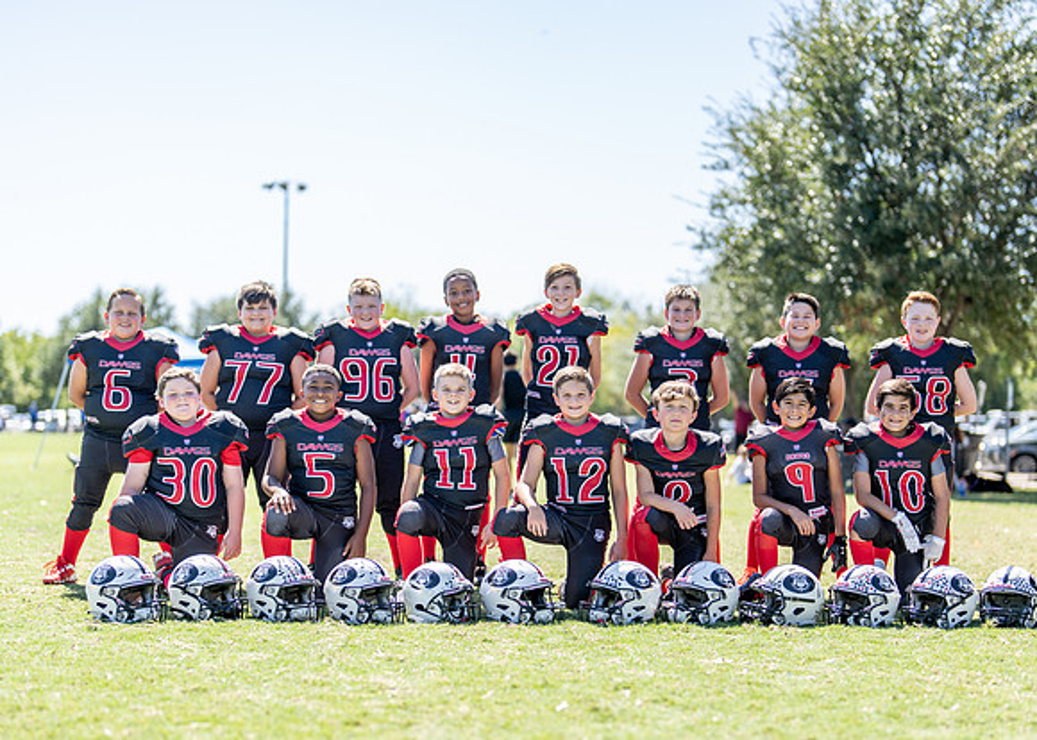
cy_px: 437
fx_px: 1945
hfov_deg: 29.8
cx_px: 556
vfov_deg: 21.5
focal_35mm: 66
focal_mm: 50
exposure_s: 1/3200
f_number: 1.2
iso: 100
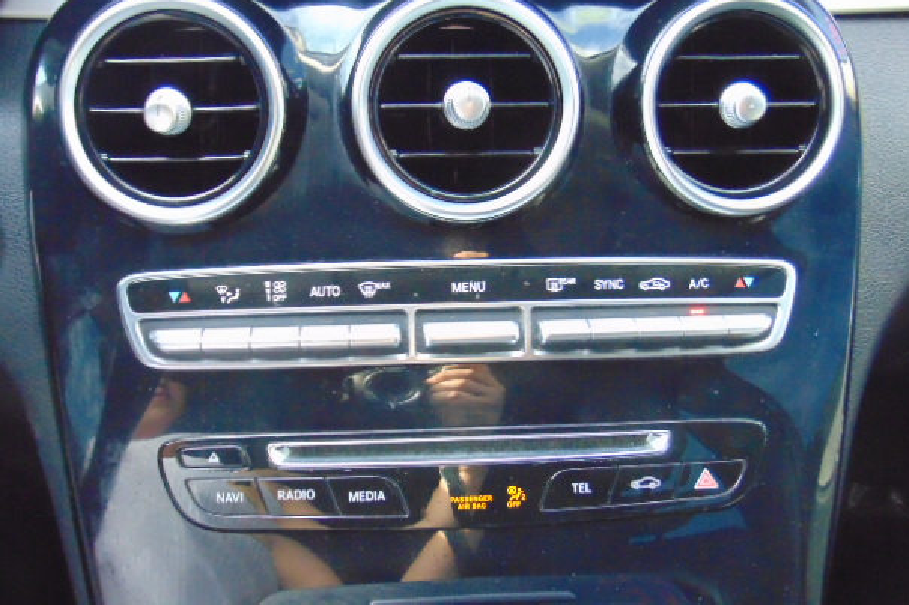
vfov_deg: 31.2
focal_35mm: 43
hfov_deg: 45.5
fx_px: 1085
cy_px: 292
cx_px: 458
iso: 640
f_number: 3.3
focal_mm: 6.9
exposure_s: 1/80
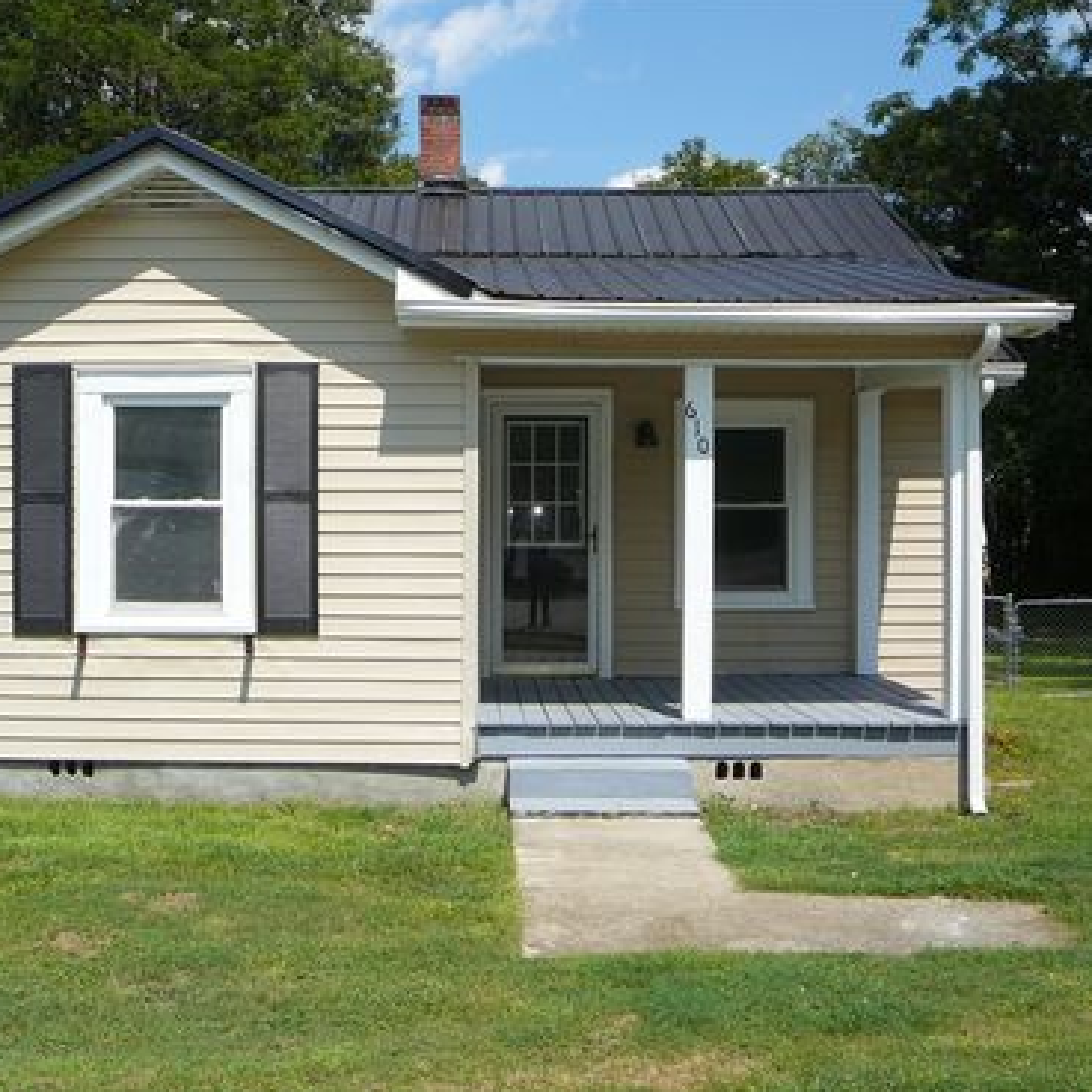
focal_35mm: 42
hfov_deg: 39.9
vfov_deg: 40.0
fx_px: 1499
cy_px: 547
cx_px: 442
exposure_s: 1/400
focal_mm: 5.2
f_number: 5
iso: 80
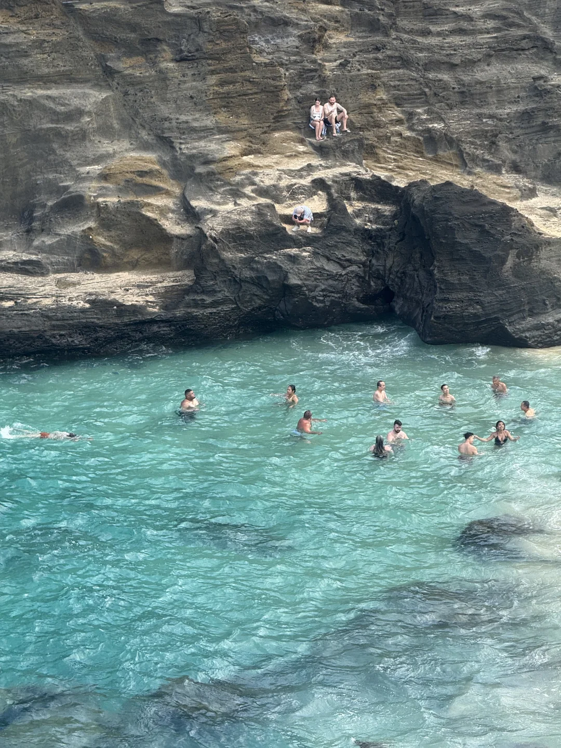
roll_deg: -2.4
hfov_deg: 12.3
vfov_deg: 16.4
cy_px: 374
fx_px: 2593
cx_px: 280
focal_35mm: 120
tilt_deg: -17.5
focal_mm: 15.66
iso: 50
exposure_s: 1/414
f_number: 2.8
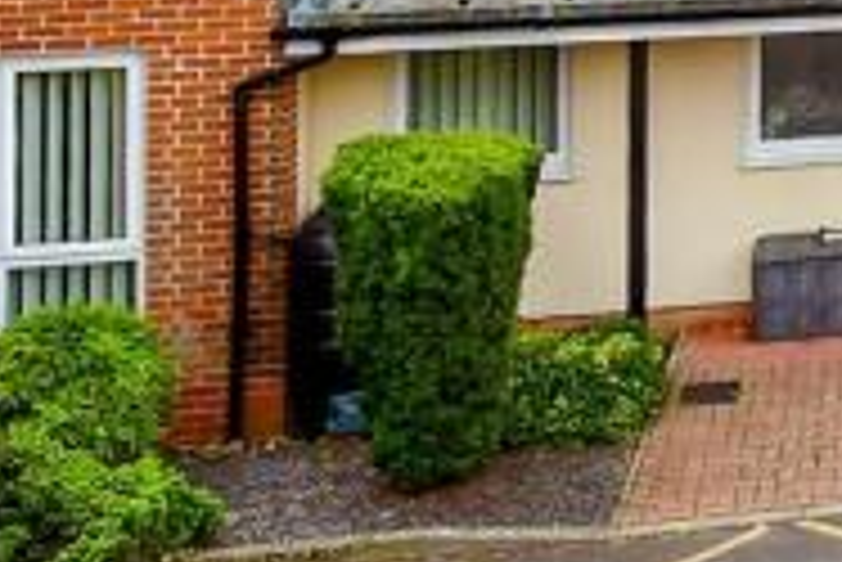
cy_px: -407
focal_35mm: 82
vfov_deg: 14.8
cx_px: 1743
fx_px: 1919
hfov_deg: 17.1
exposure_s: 1/250
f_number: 8
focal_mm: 10
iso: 400
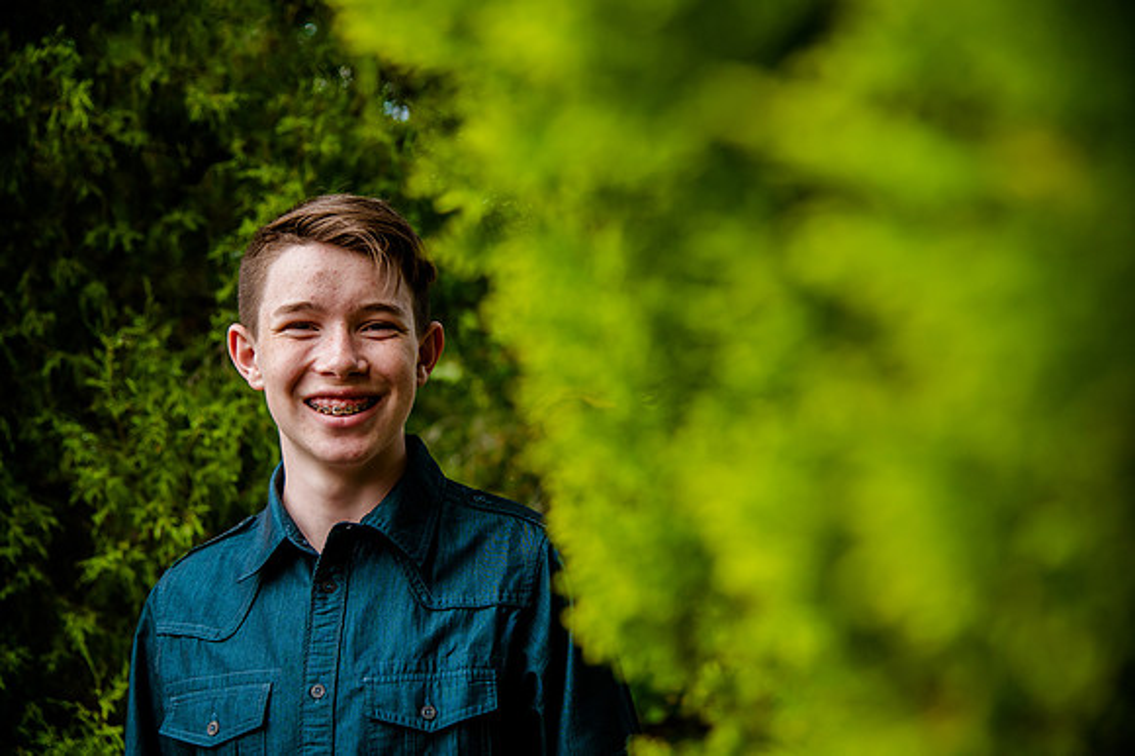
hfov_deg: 34.5
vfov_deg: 23.4
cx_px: 568
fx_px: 1827
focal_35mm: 58
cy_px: 378
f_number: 4
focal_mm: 58
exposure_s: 1/400
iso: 800
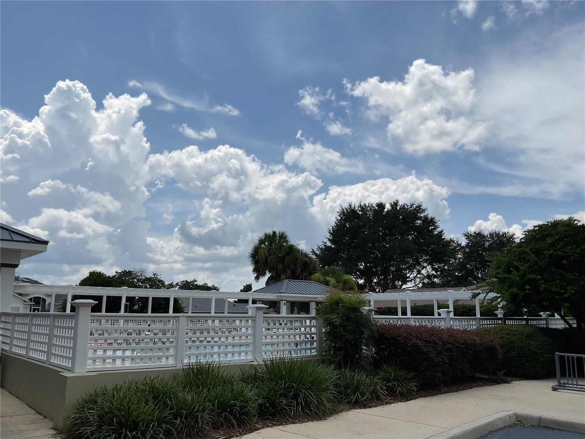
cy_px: 220
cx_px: 292
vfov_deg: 48.2
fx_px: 490
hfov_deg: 61.7
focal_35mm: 29
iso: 16
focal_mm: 3
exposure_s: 1/4405
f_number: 1.8
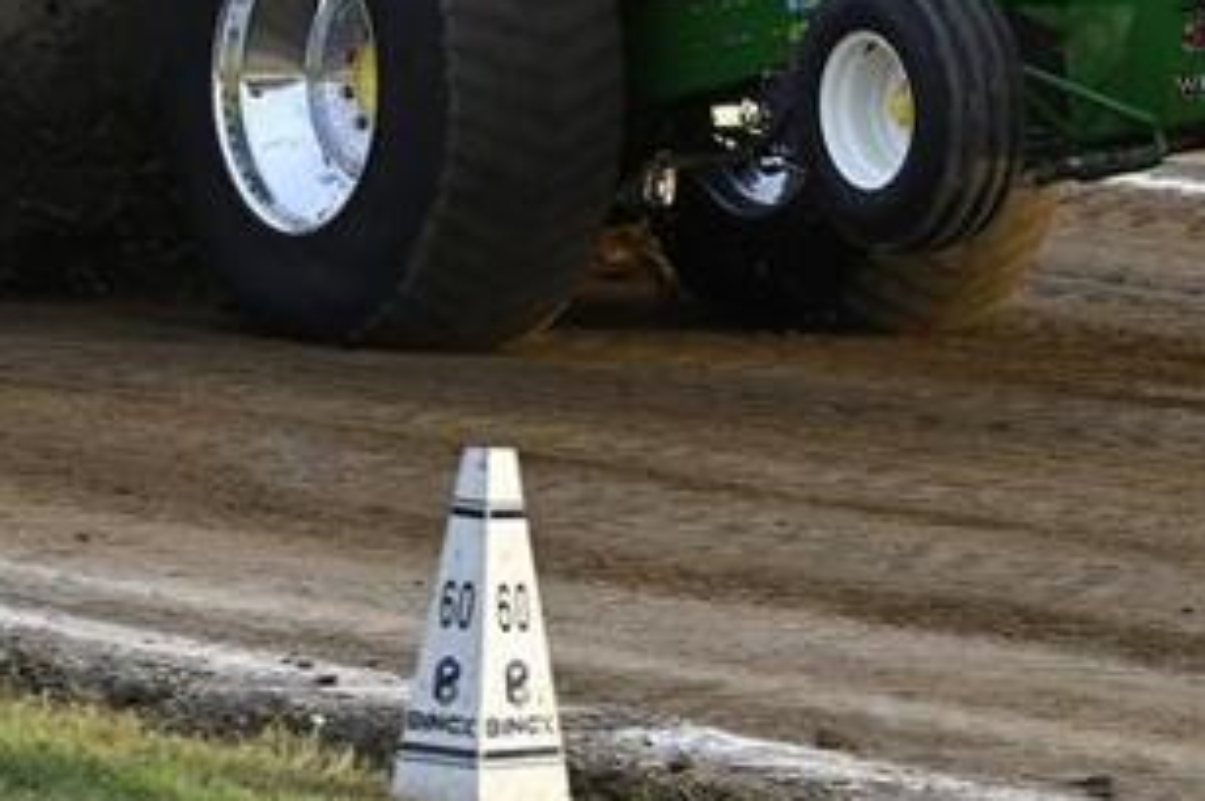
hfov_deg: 3.9
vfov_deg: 2.6
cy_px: -481
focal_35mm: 533
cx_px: 1621
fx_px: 17821
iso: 320
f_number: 4.8
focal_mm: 165
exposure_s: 1/500
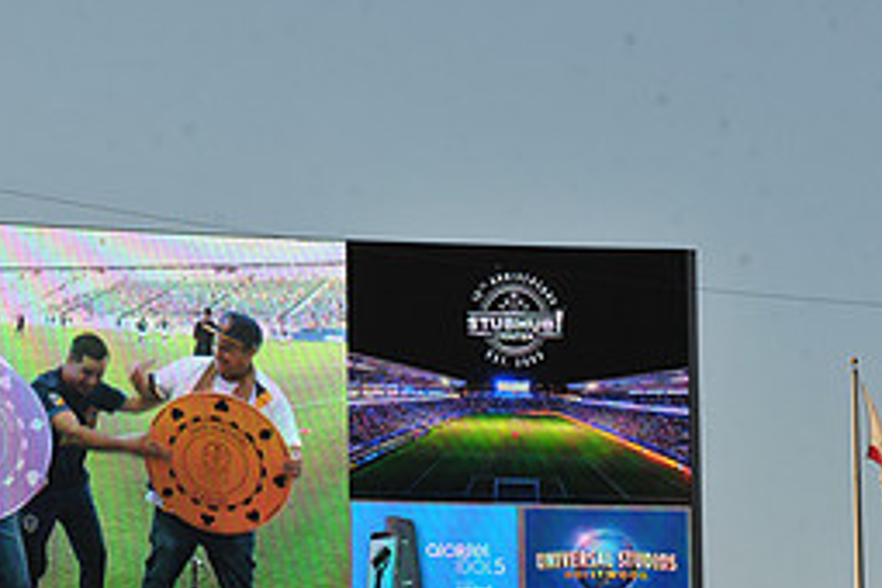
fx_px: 5292
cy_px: 436
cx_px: -52
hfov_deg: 9.4
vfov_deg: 6.4
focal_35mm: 216
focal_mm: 95
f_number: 11
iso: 400
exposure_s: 1/500
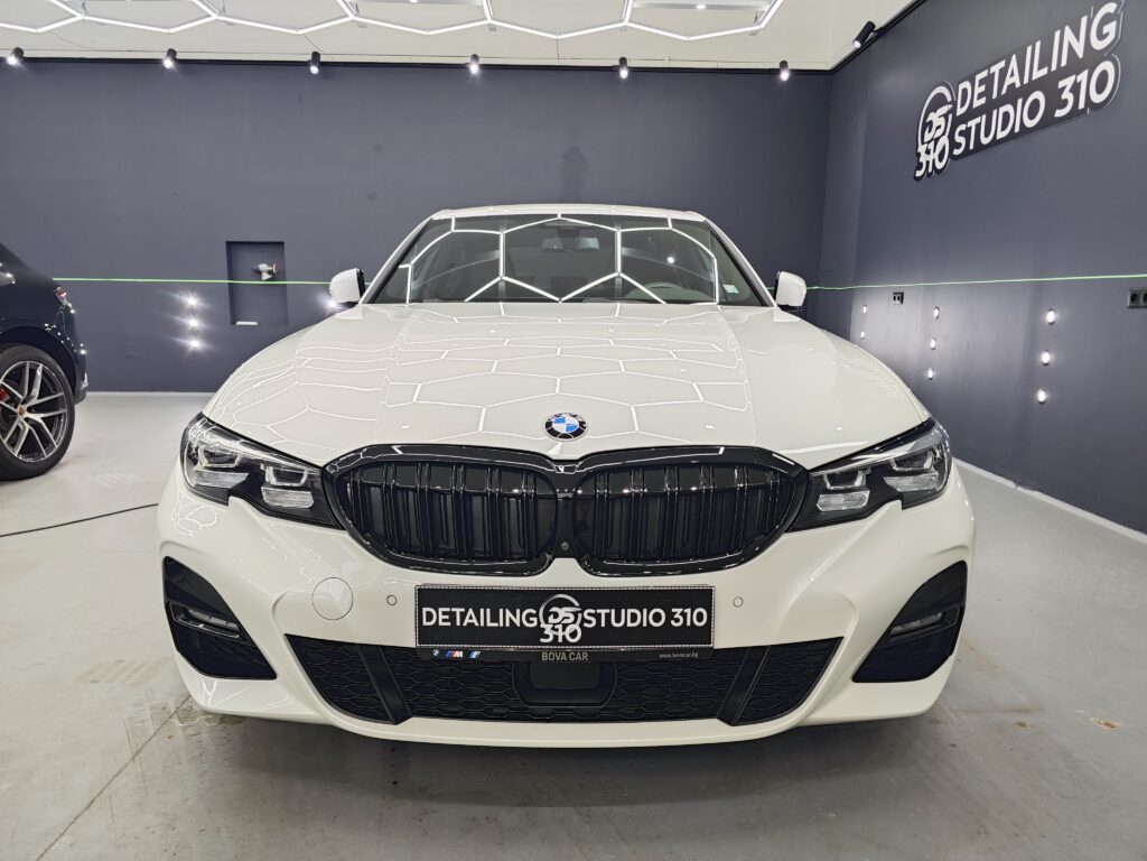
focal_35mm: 23
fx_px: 762
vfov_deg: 58.9
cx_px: 574
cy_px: 430
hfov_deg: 73.9
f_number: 1.9
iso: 160
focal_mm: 8.7
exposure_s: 1/100
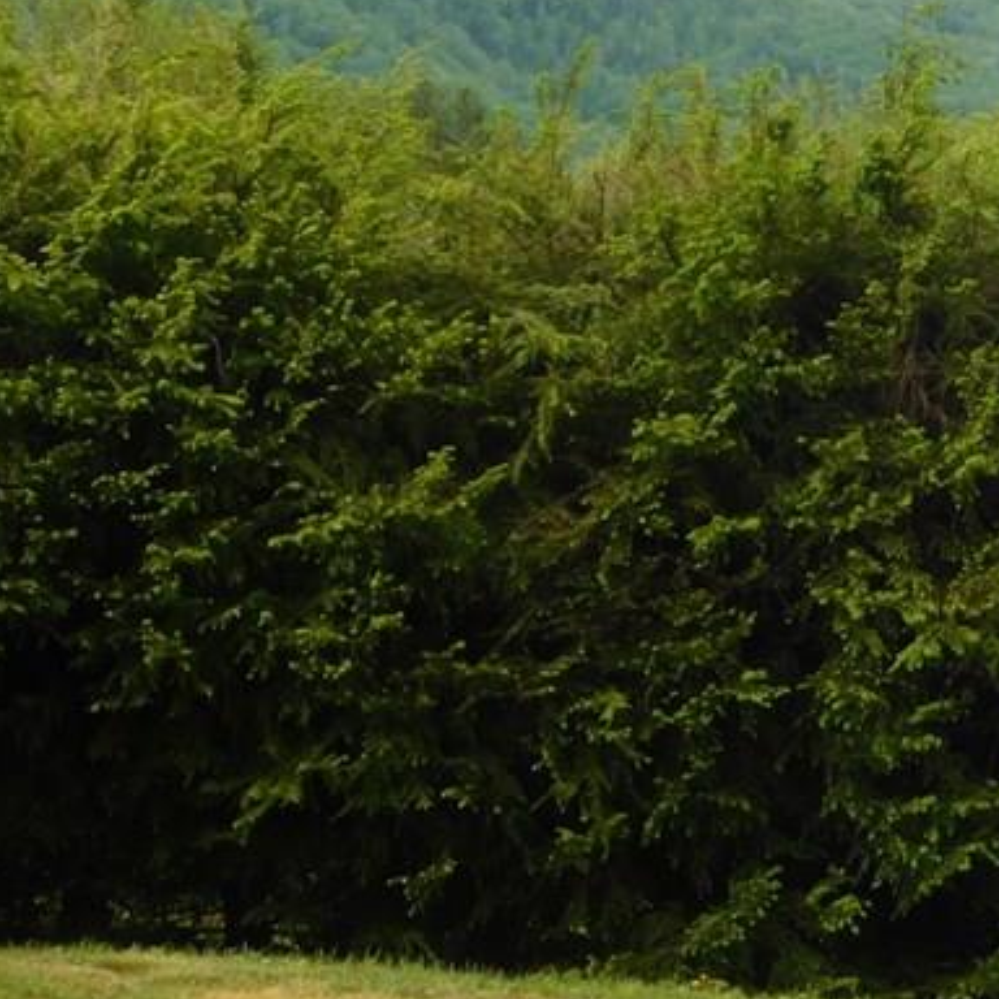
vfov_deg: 12.5
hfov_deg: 12.3
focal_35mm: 139
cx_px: 1194
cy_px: 255
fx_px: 4538
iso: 125
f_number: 4
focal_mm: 10.4
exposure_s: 1/320
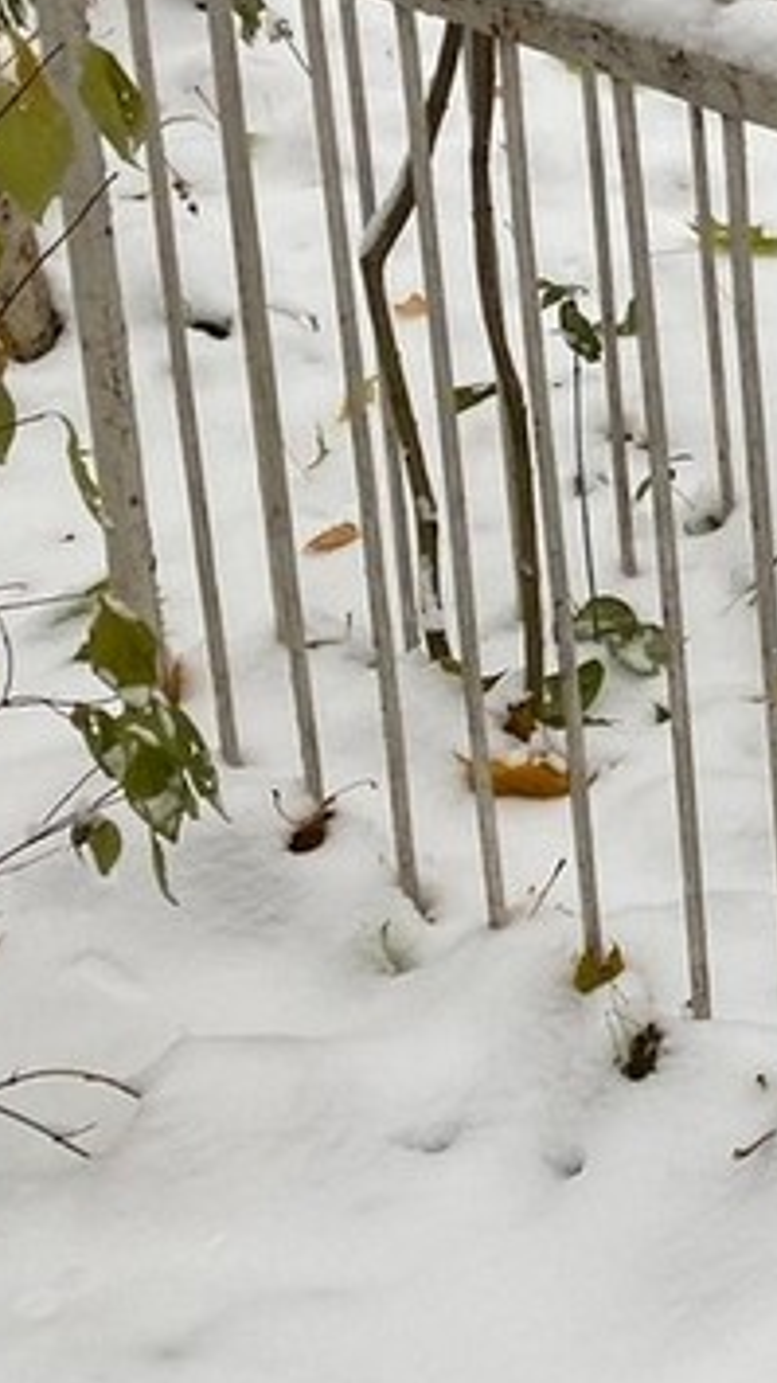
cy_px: 86
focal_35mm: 82
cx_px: 1757
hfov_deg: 12.3
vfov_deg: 25.0
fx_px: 3005
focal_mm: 4.25
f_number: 1.8
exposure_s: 1/121
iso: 32
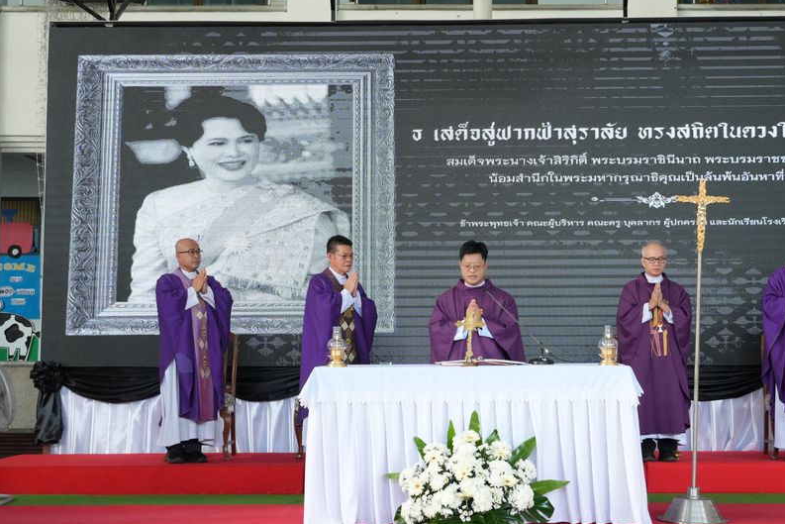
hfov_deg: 34.0
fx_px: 1279
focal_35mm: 59
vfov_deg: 23.1
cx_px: 477
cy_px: 254
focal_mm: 31
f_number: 4.5
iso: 2000
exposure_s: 1/500
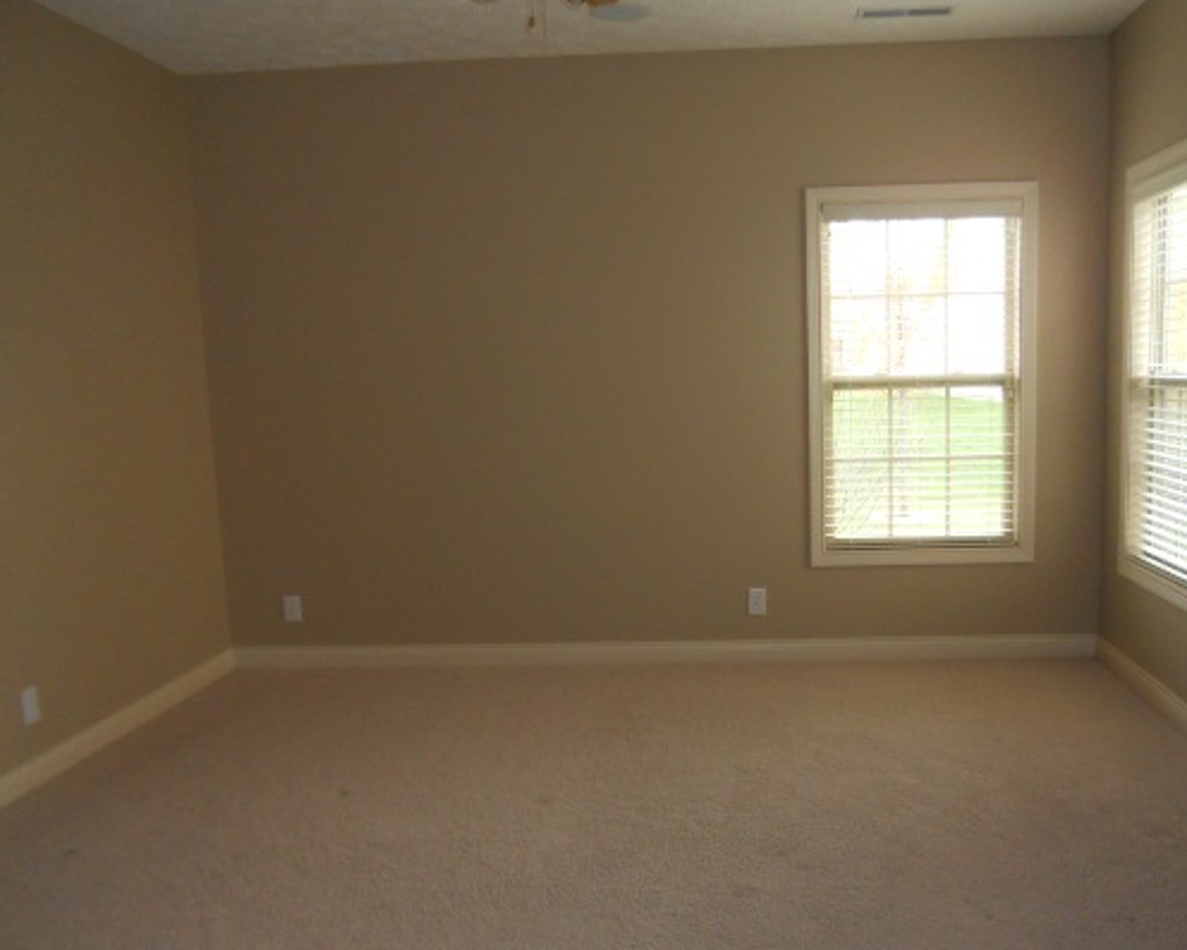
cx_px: 713
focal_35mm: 34
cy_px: 529
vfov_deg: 43.3
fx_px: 1195
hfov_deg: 52.5
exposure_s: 1/25
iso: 200
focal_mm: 4.9
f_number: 3.2
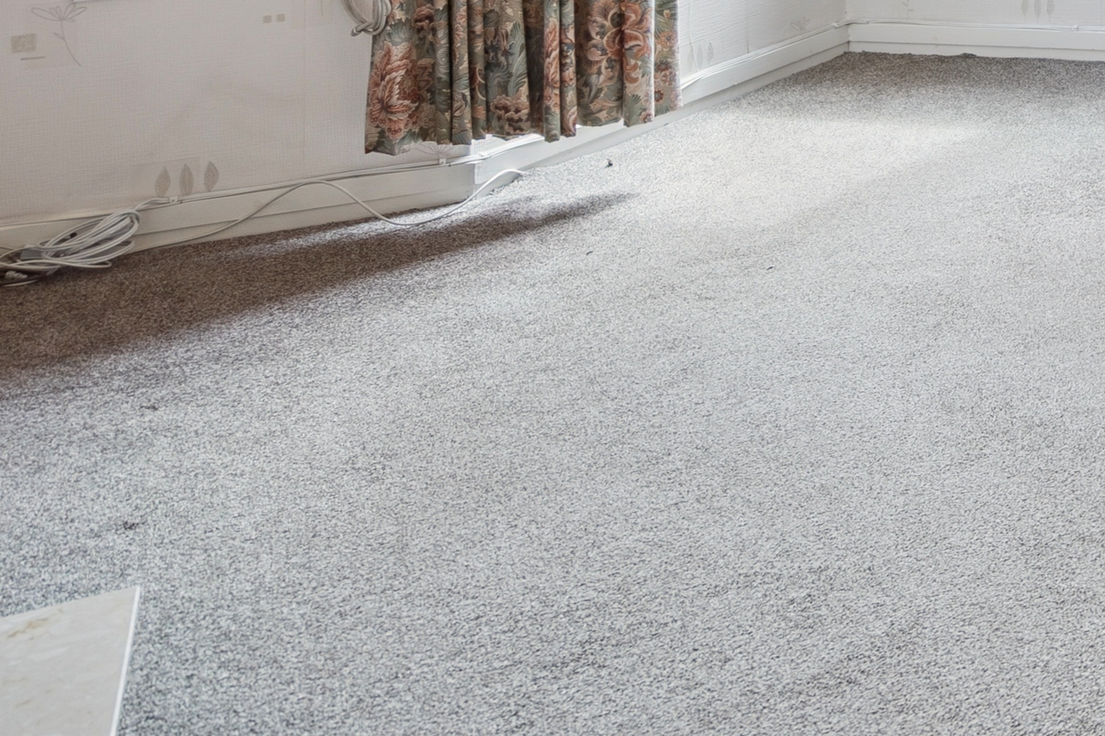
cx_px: 1732
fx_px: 1842
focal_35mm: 60
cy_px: -401
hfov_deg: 24.4
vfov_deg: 19.4
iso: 125
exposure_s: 1/100
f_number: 4
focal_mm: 16
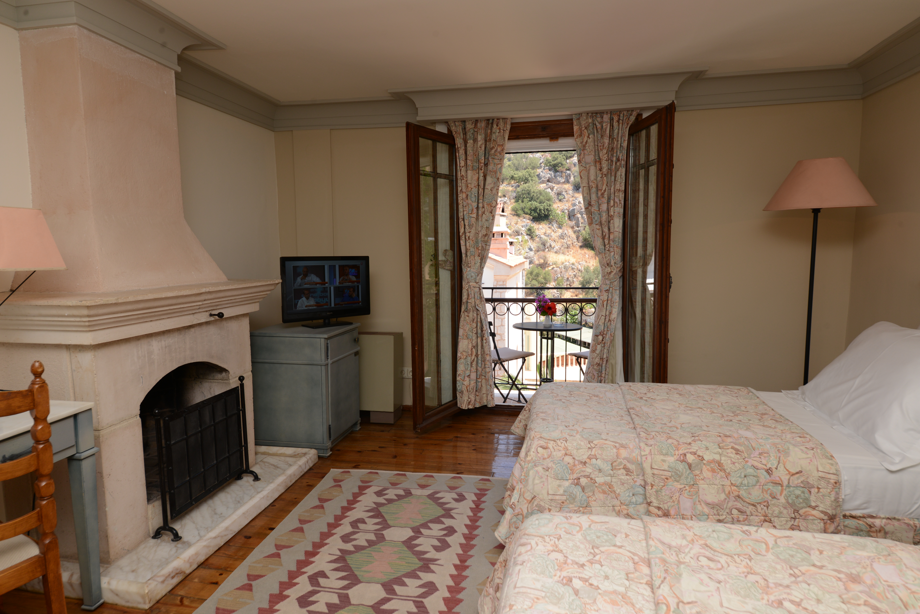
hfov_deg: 81.2
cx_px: 460
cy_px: 307
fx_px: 537
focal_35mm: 21
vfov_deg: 59.5
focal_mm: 21
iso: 200
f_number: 9
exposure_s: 1/100
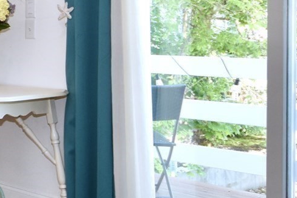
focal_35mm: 63
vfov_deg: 21.5
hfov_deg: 22.6
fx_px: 520
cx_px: -201
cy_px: 62
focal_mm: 10
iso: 200
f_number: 4
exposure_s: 1/60
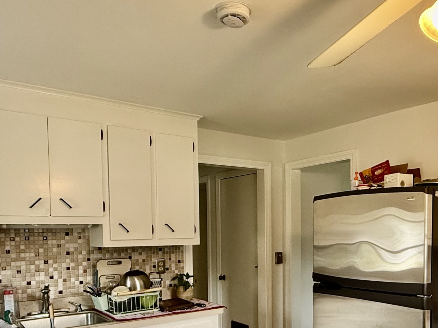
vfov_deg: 40.5
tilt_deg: -2.0
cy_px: 249
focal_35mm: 34
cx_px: 290
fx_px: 430
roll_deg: +0.3
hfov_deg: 53.0
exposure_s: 1/60
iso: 200
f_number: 2.2
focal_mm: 2.22
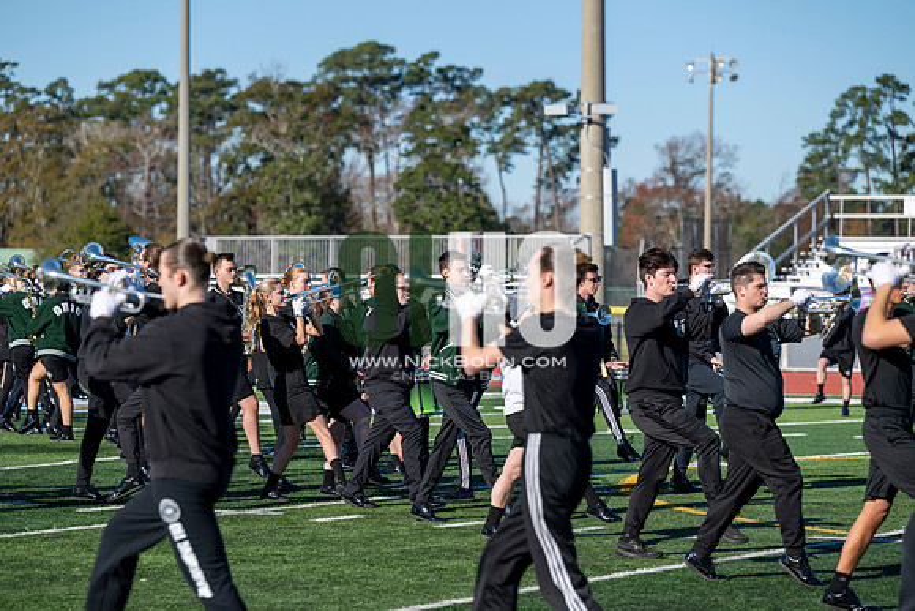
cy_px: 306
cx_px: 458
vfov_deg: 9.8
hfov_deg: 14.7
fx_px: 3559
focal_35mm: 140
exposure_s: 1/2000
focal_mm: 140
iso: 160
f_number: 4
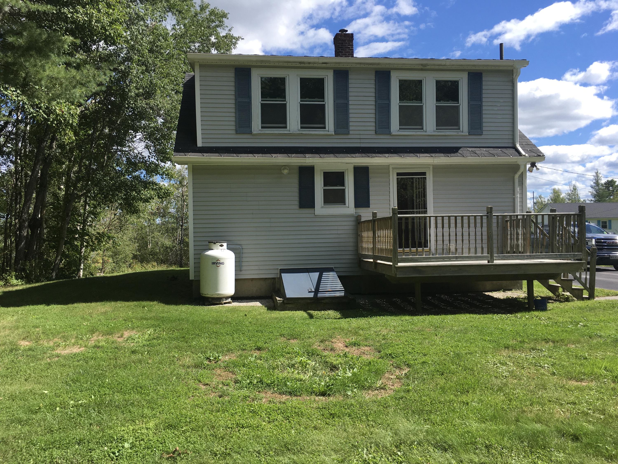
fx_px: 518
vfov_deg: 48.2
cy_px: 232
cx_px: 309
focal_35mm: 29
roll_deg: +1.4
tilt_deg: +0.1
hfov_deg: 61.7
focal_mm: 4.15
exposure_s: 1/1166
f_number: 2.2
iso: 25
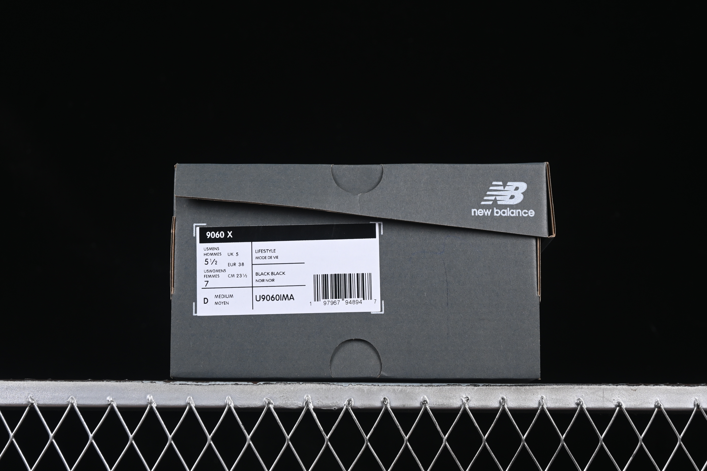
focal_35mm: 75
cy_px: 236
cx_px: 354
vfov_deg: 18.2
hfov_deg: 27.0
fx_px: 1473
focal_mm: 50
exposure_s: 1/60
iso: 160
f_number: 7.1
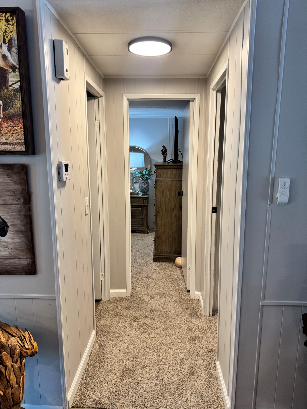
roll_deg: +0.9
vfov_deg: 71.6
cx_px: 154
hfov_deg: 56.8
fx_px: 284
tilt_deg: -9.6
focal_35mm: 24
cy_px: 204
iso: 160
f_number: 1.78
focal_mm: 6.76
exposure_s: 1/120
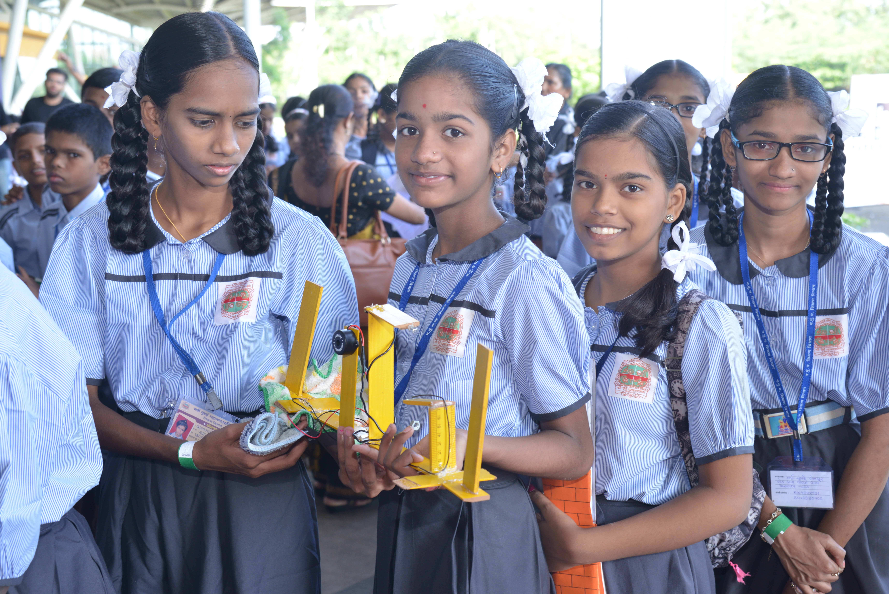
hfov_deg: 41.1
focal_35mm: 48
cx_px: 444
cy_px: 297
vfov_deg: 28.1
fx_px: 1186
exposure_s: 1/100
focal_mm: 48
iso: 640
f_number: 5.6
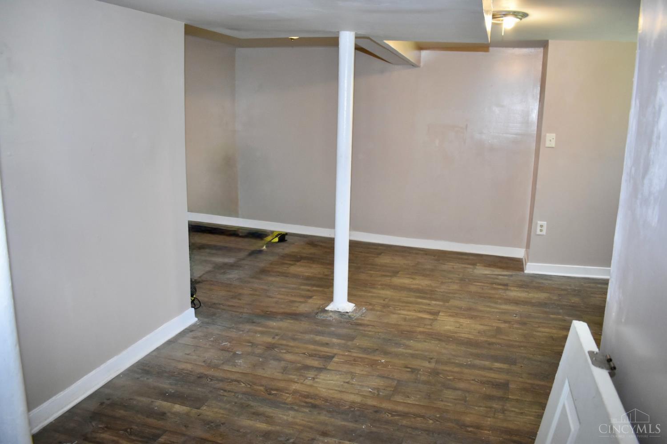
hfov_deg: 67.4
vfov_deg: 47.9
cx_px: 334
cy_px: 222
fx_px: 500
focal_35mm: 27
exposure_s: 1/125
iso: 1600
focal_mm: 18
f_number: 3.5
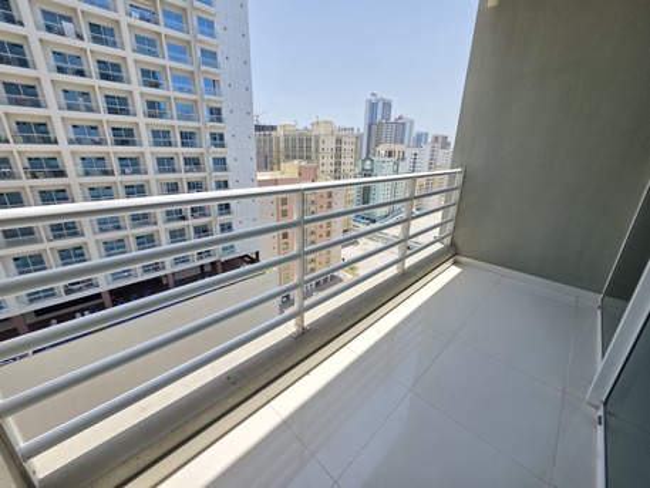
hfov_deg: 106.2
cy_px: 244
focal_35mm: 13
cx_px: 325
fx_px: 244
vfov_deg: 89.9
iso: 40
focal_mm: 2.2
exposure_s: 1/1429
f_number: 1.9
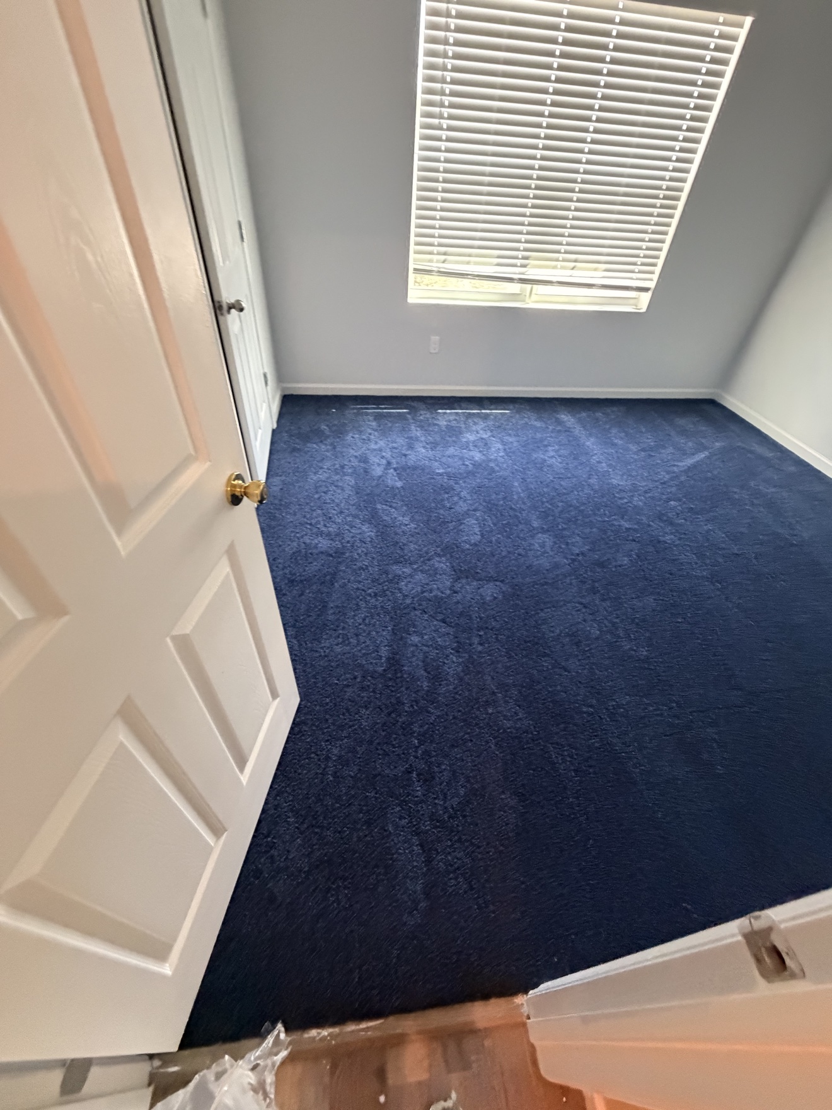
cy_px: 555
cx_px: 416
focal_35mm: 14
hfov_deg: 85.7
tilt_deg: -42.2
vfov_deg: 102.1
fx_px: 449
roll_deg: -7.4
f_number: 2.2
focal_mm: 2.22
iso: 640
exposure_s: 1/60
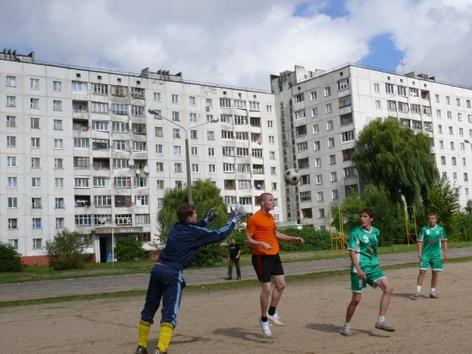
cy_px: 177
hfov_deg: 41.2
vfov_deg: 31.5
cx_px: 236
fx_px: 627
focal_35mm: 46
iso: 100
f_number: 8
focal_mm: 8.7
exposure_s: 1/500
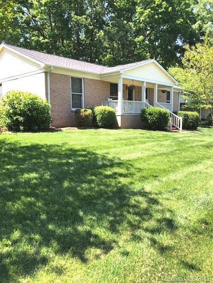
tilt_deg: -5.4
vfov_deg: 63.4
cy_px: 142
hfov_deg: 49.7
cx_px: 106
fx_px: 230
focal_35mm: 28
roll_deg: +2.4
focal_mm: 3.99
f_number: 1.8
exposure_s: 1/374
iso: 20
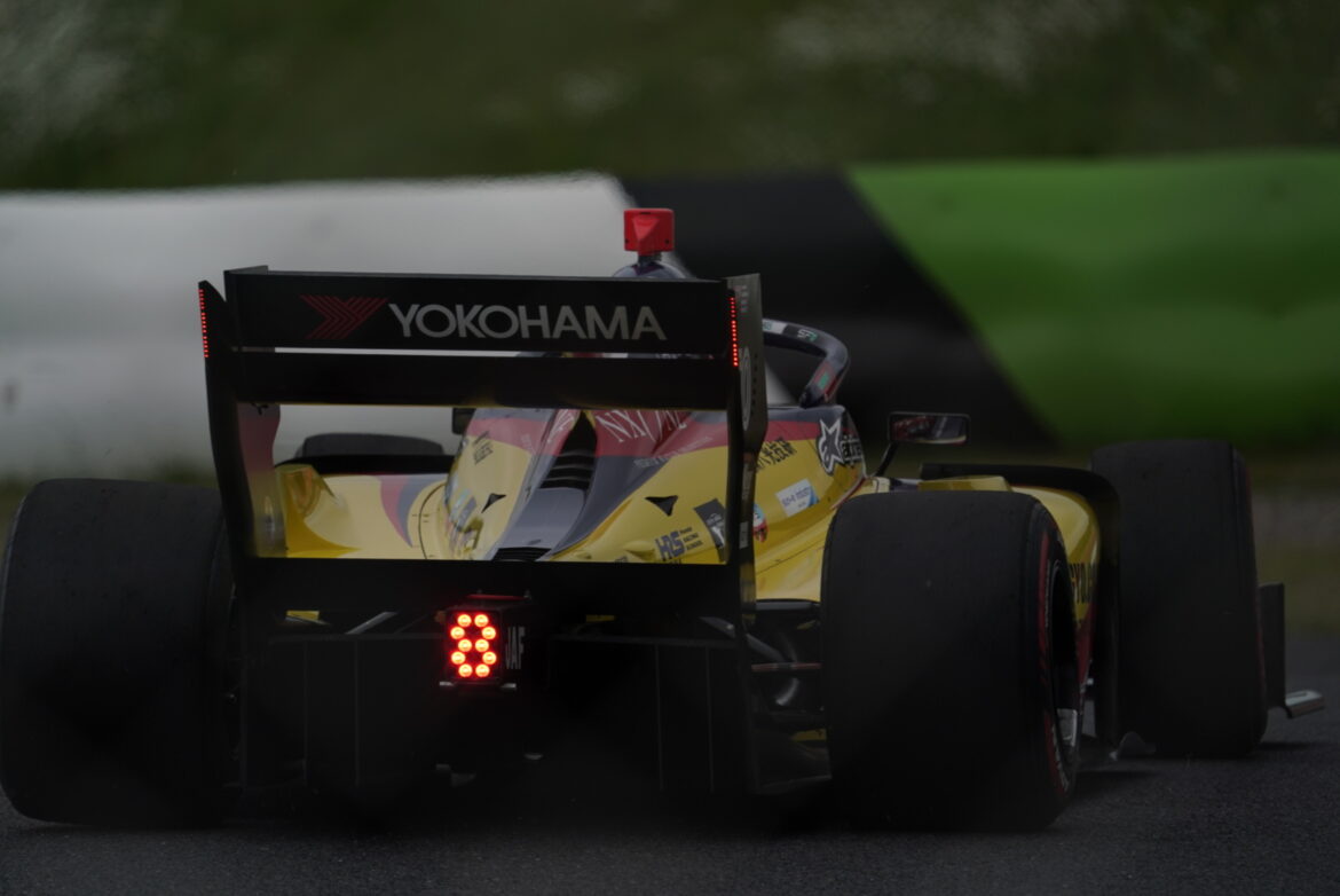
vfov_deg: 2.3
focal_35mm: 600
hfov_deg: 3.4
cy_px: 448
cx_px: 670
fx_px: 22349
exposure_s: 1/2500
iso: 320
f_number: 6.3
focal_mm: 600
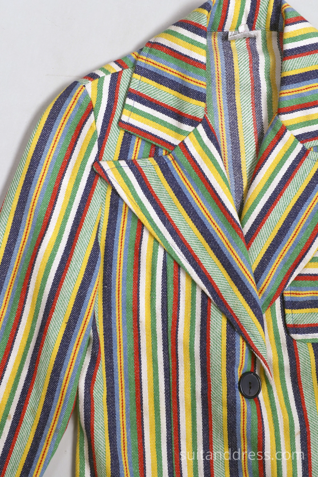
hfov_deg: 28.1
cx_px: 159
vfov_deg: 41.1
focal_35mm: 48
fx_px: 636
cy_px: 238
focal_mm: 32
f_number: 8
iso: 400
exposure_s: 1/40
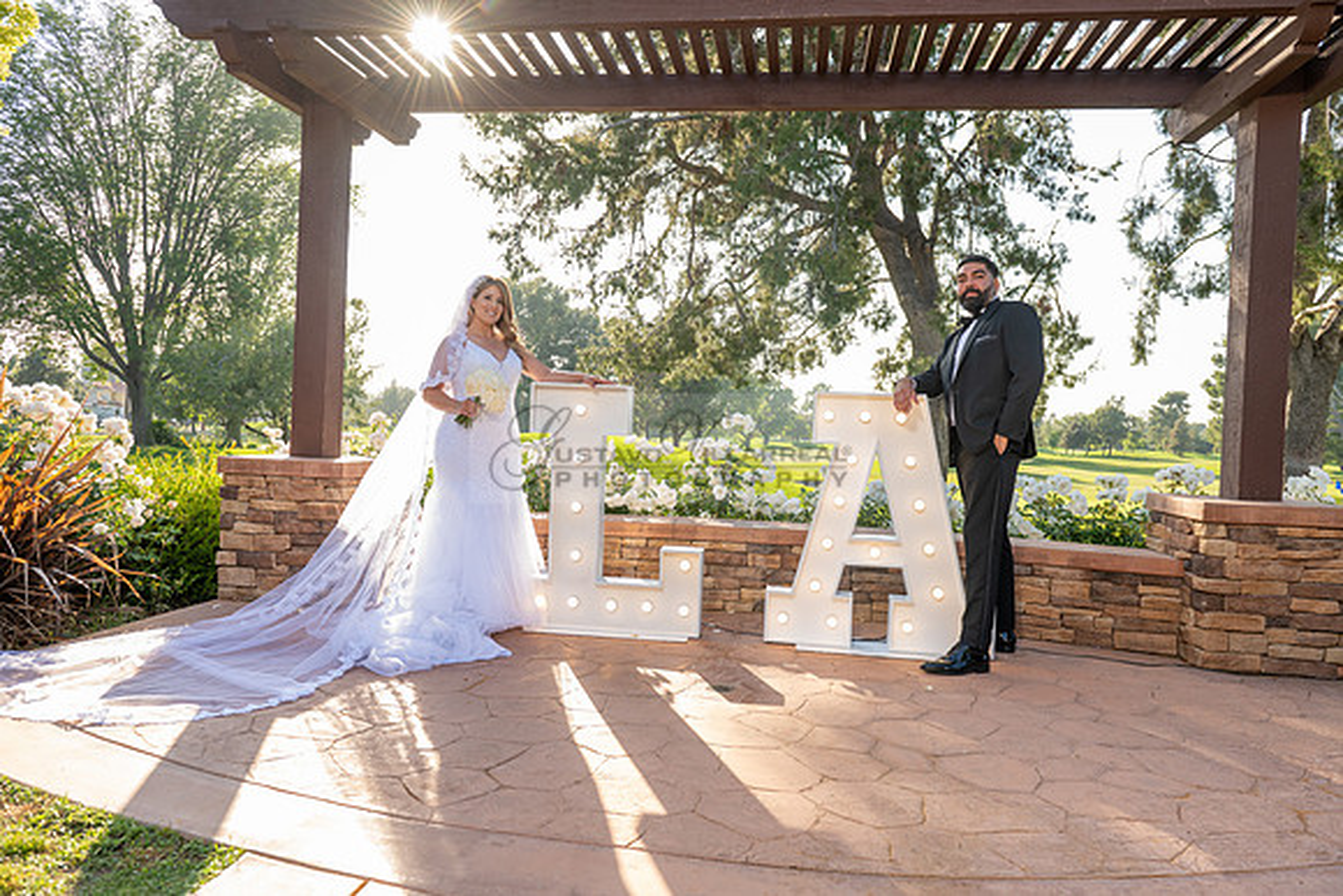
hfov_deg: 73.7
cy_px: 448
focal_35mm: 24
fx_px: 896
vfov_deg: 53.2
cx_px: 672
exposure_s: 1/200
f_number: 5.6
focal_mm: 24
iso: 250
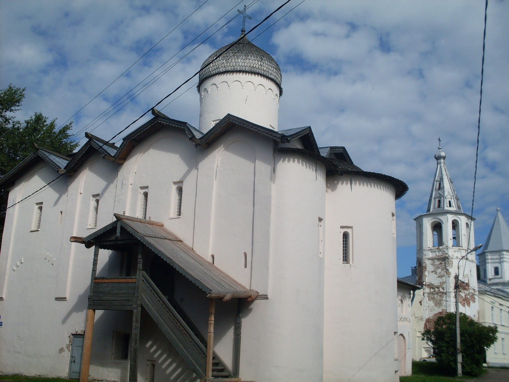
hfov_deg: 49.0
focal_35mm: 38
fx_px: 559
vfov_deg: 37.7
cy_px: 191
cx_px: 254
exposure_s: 1/500
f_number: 8.4
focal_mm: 6.3
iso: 80
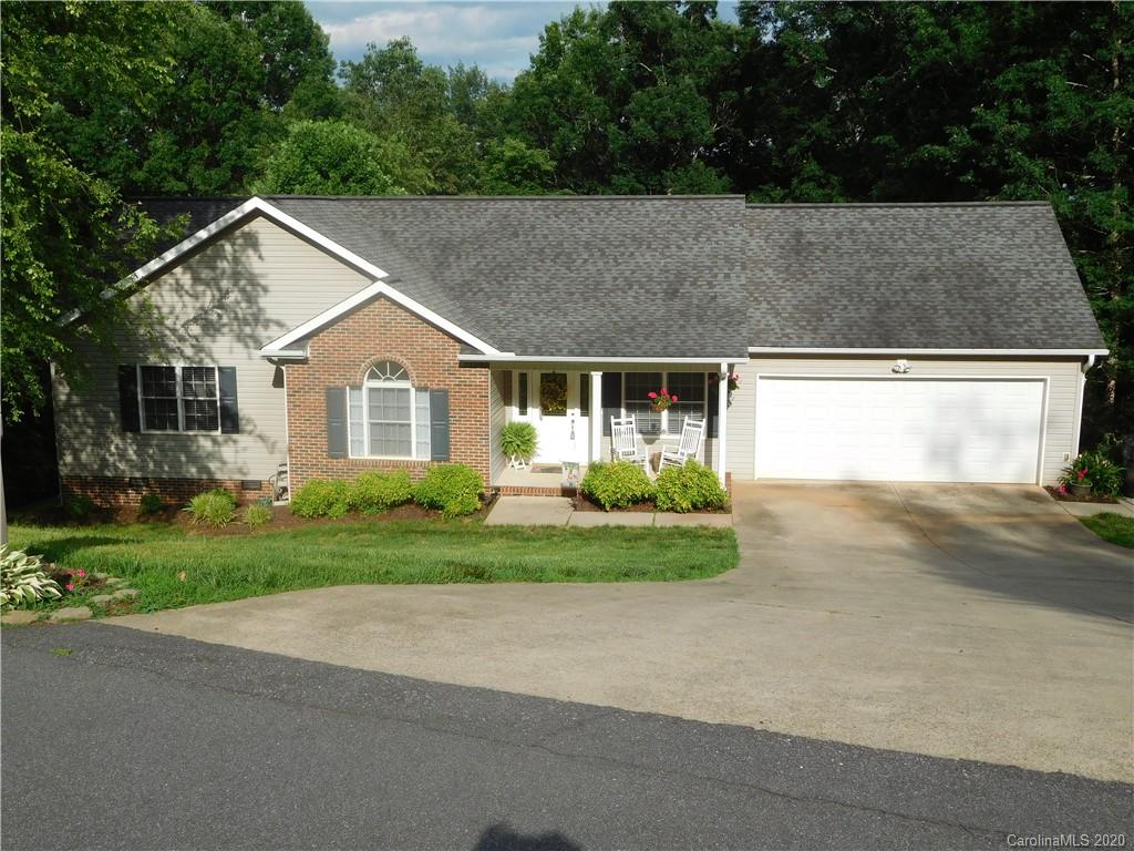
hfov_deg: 52.6
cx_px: 567
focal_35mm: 35
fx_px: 1147
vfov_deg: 40.7
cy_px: 426
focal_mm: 6.2
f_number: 7.6
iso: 125
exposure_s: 1/400
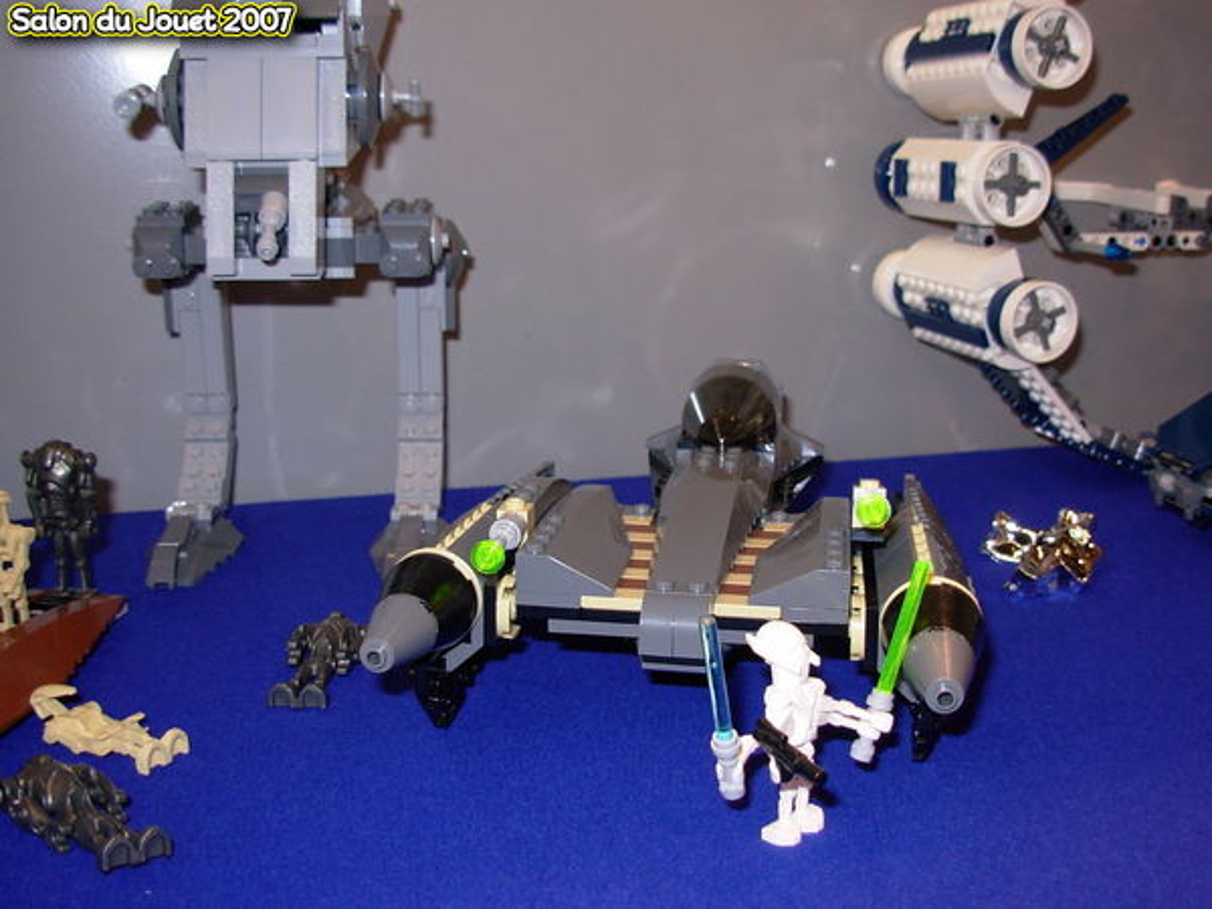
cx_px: 606
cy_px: 454
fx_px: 1330
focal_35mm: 38
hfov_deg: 49.0
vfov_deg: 37.7
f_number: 2.9
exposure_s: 1/32
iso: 50
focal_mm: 6.3
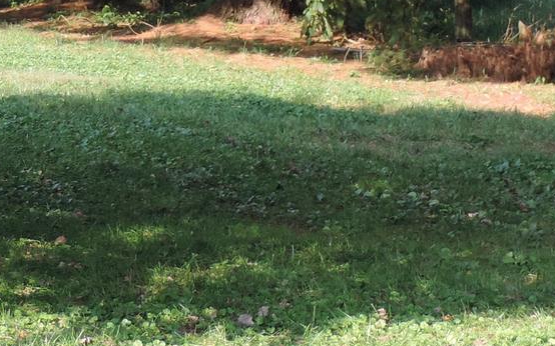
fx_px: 2964
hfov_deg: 10.7
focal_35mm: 196
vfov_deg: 6.6
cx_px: 440
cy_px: -248
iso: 80
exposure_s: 1/125
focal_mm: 8.9
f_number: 3.6
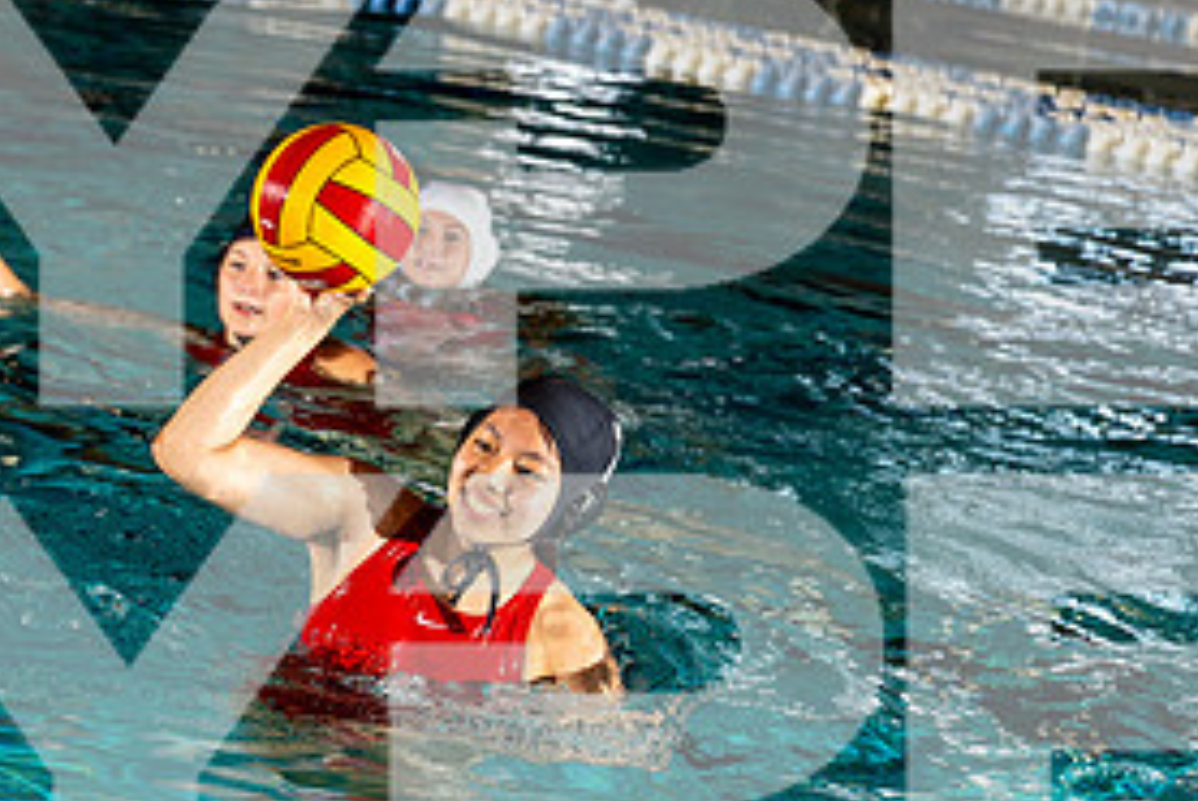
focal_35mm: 146
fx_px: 4864
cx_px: 306
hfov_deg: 14.0
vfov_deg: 9.4
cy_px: 704
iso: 100
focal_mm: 70
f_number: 4
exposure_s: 1/250
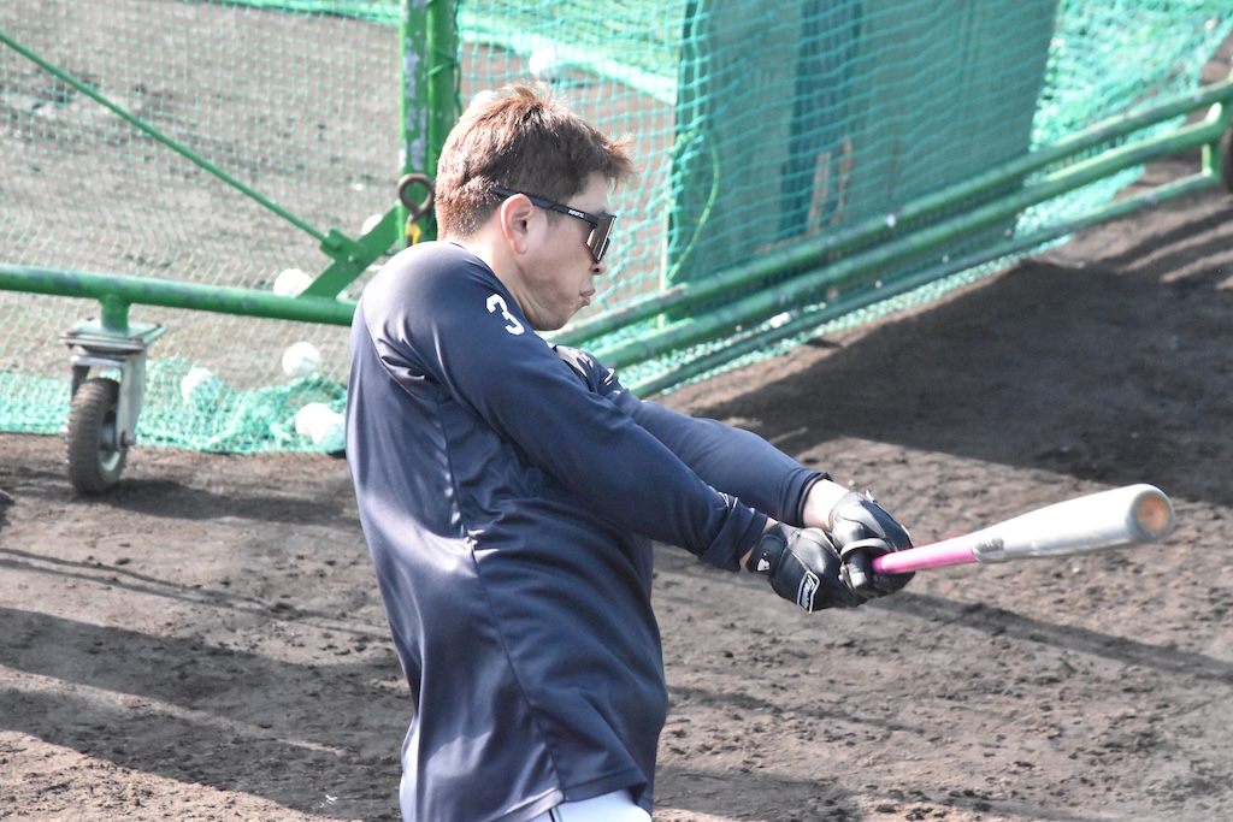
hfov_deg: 9.8
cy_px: 411
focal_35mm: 210
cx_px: 616
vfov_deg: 6.5
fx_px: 7193
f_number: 8
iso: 10000
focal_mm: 140
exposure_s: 1/4000
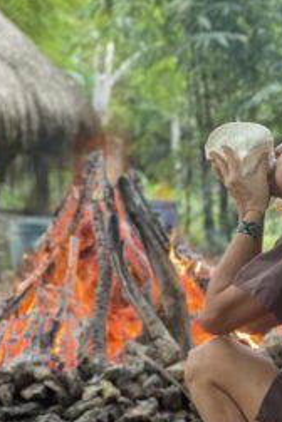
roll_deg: -0.5
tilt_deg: -2.0
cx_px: 206
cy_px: 305
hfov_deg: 15.8
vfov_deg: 23.5
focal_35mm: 86
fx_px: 1010
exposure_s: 1/82
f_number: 2
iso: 250
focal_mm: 6
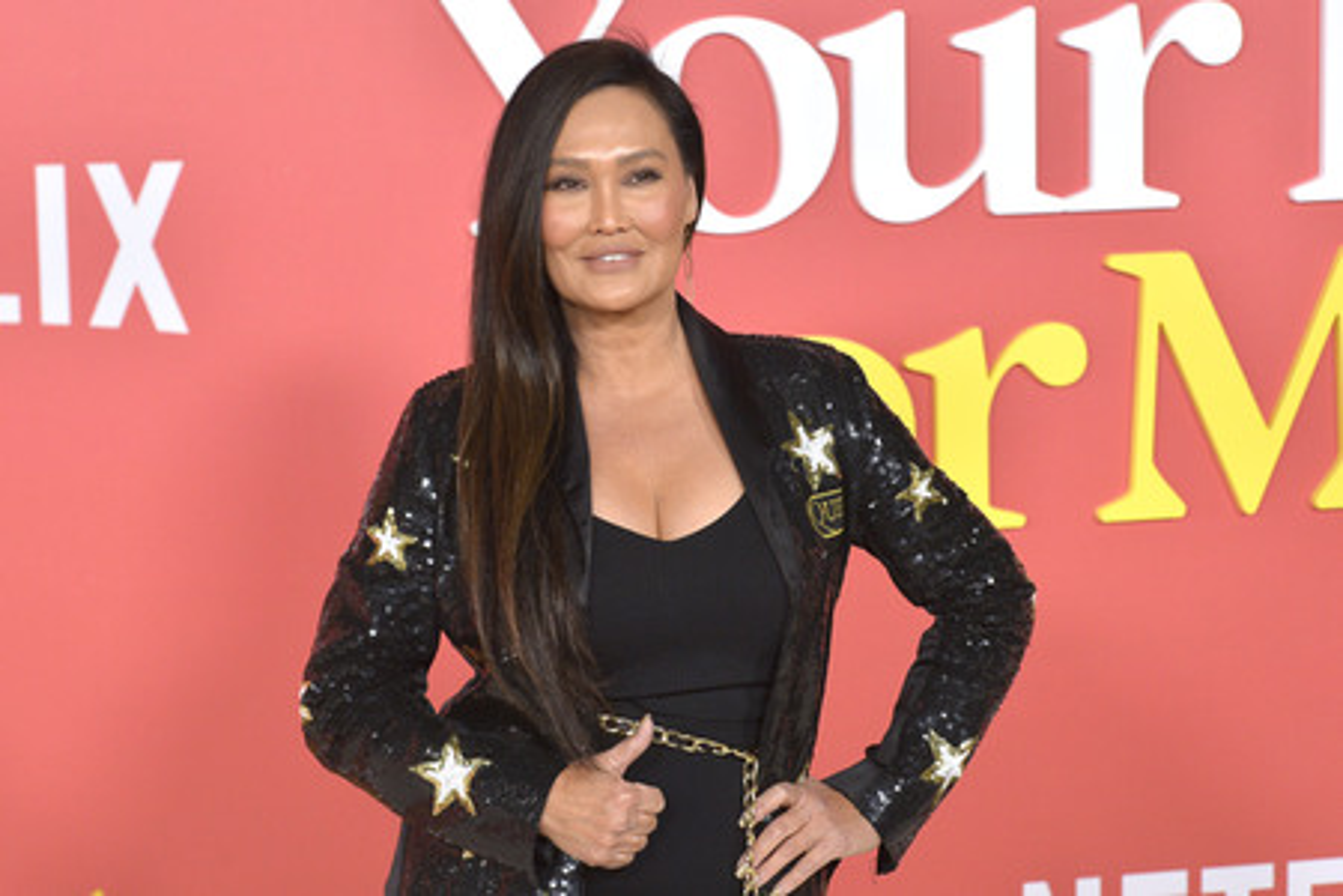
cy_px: 448
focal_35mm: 100
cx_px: 672
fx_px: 3730
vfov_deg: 13.7
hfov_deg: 20.4
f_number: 6.3
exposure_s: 1/320
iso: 2000
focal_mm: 100
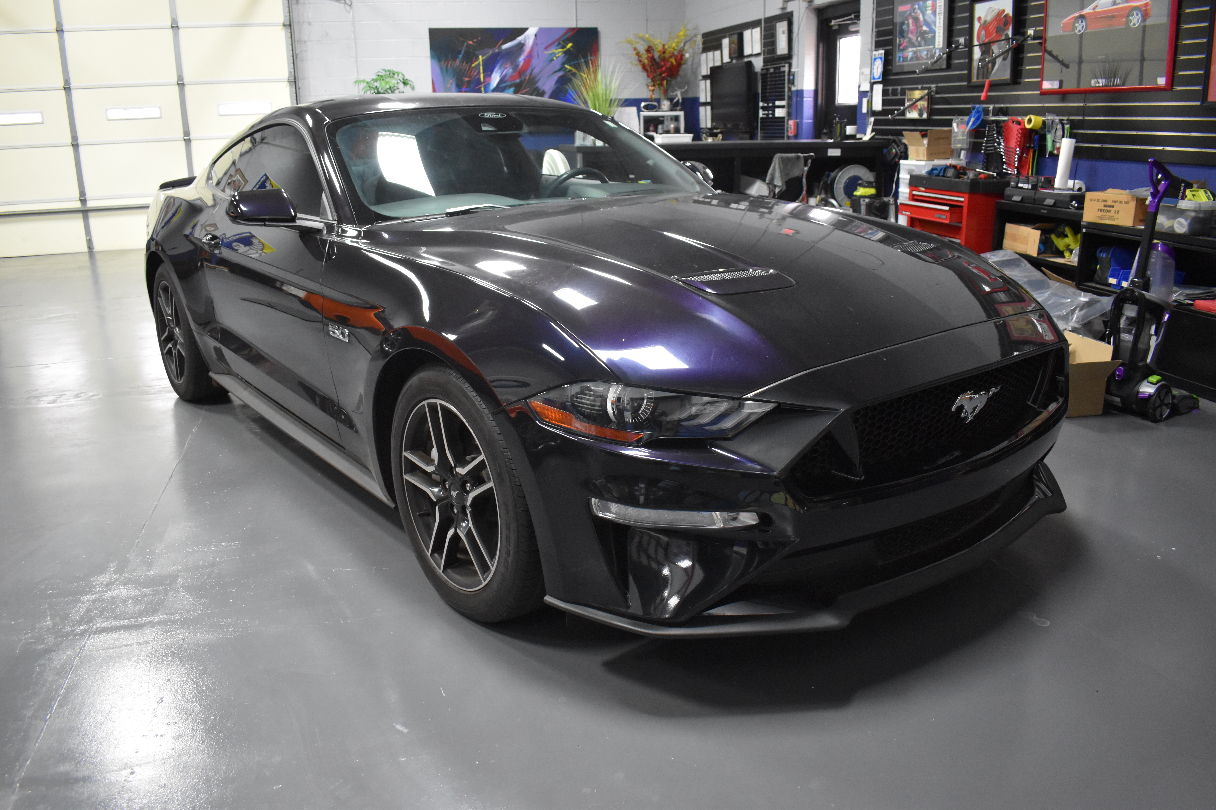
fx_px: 912
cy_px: 405
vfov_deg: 47.9
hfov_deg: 67.4
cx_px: 608
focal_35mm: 27
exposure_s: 1/125
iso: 2200
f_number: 3.5
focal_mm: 18
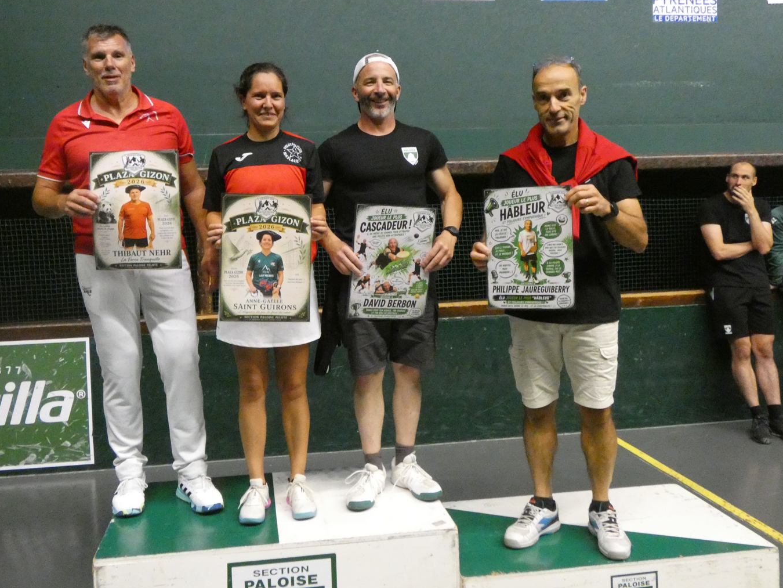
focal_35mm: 32
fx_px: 724
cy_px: 242
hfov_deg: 56.6
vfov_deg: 44.0
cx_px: 342
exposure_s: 1/160
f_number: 3.2
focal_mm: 4.8
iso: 1600
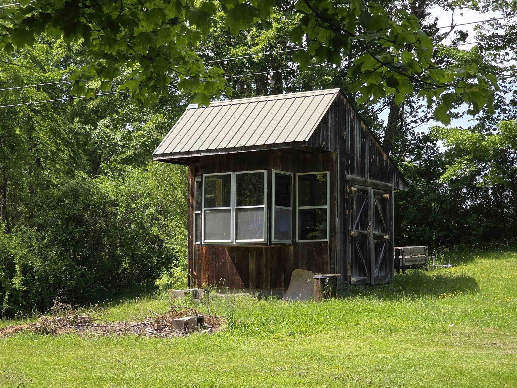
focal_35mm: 69
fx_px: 1031
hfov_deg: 28.2
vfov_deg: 21.3
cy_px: 194
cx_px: 258
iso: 50
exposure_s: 1/1129
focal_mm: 7.9
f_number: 2.4
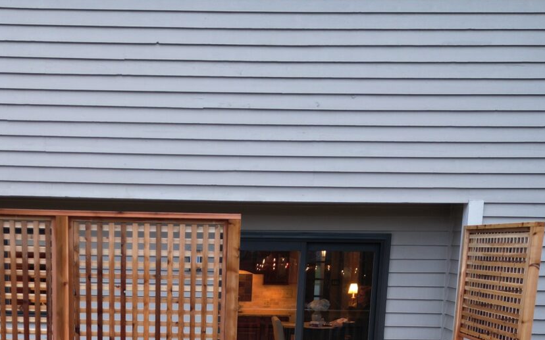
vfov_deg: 20.5
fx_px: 876
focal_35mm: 59
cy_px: 416
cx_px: 176
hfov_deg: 34.2
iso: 100
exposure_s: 1/20
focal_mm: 6.72
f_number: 1.7
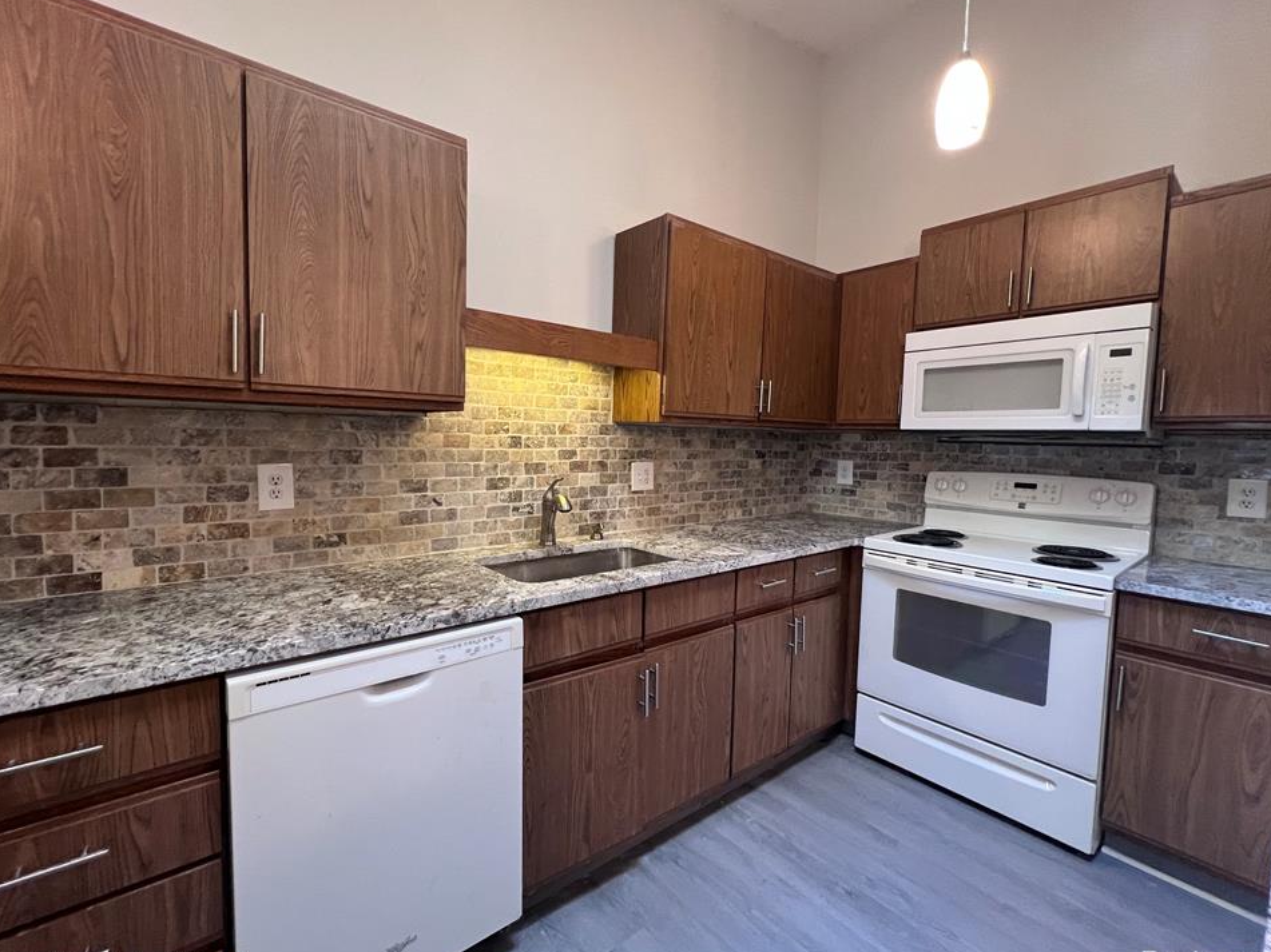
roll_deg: -1.1
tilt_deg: -3.5
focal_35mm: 14
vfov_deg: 85.7
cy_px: 470
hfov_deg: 101.9
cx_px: 592
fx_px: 514
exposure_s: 1/60
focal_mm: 1.57
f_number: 1.8
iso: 250
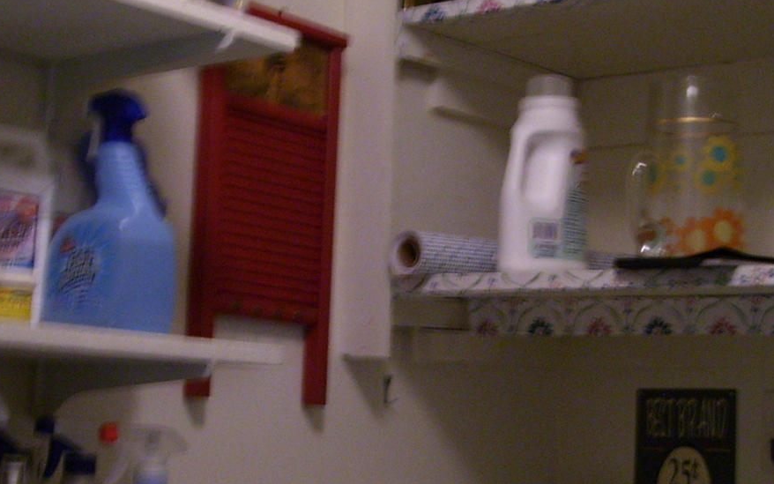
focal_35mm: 74
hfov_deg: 27.8
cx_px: 339
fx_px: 1561
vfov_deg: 17.5
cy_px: 369
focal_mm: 6
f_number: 2.7
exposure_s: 1/8
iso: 160
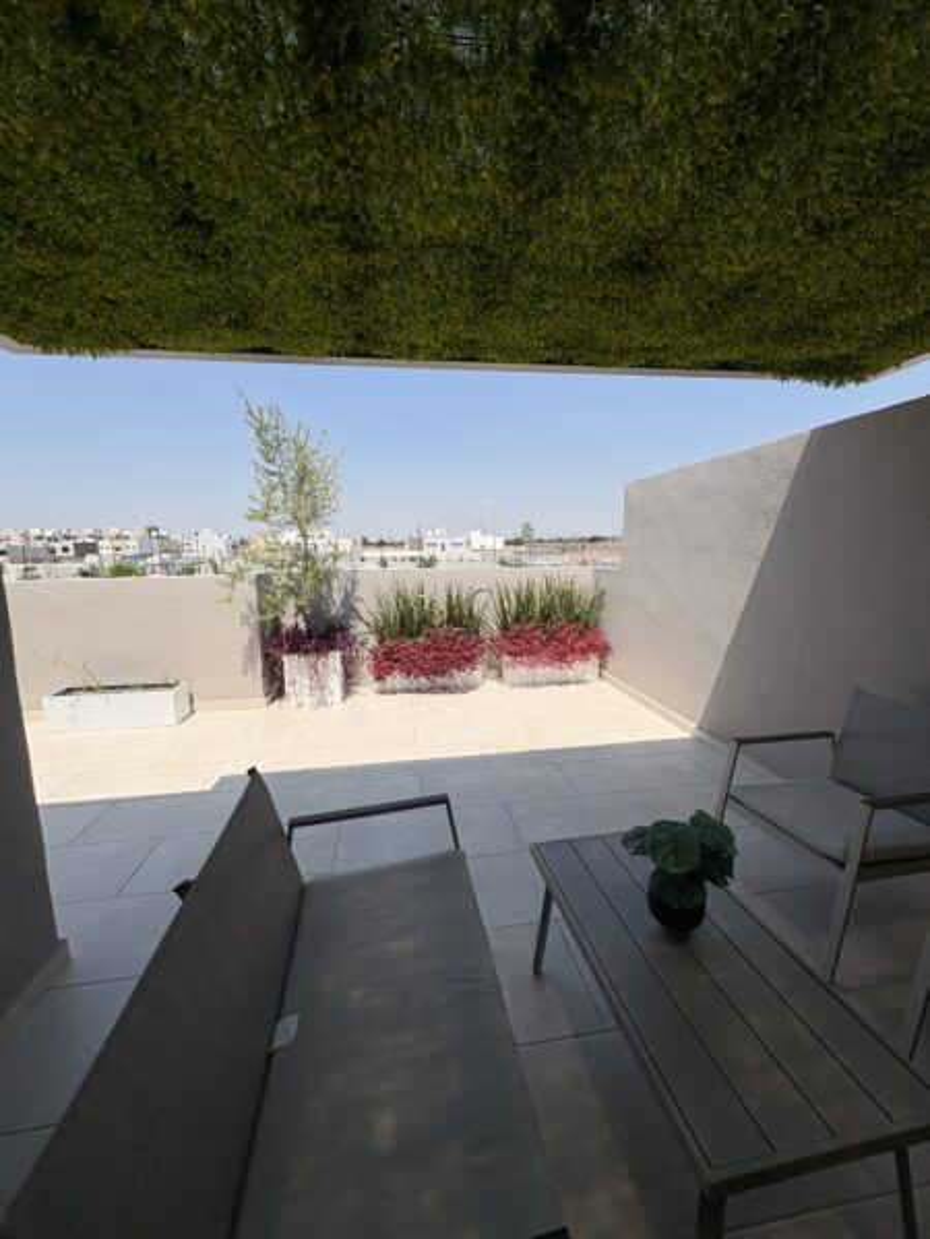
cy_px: 620
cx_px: 465
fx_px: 502
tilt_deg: -8.3
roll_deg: +2.2
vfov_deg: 102.1
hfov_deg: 85.7
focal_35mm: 14
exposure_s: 1/3247
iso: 50
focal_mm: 2.22
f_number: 2.2
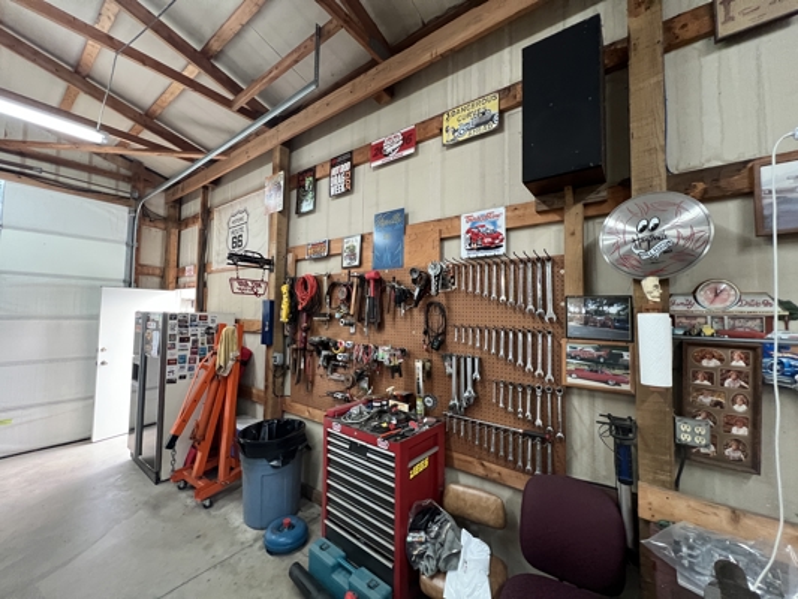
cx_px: 399
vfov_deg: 89.9
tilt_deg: +4.2
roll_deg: -0.4
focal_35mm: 13
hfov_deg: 106.2
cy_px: 300
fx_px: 300
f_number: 1.8
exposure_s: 1/60
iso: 400
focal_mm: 1.57
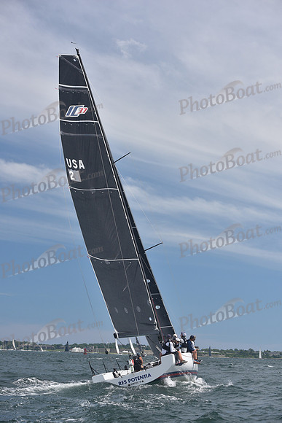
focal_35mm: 70
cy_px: 212
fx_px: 822
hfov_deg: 19.5
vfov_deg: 28.8
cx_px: 141
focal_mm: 70
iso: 320
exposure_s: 1/800
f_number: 5.6
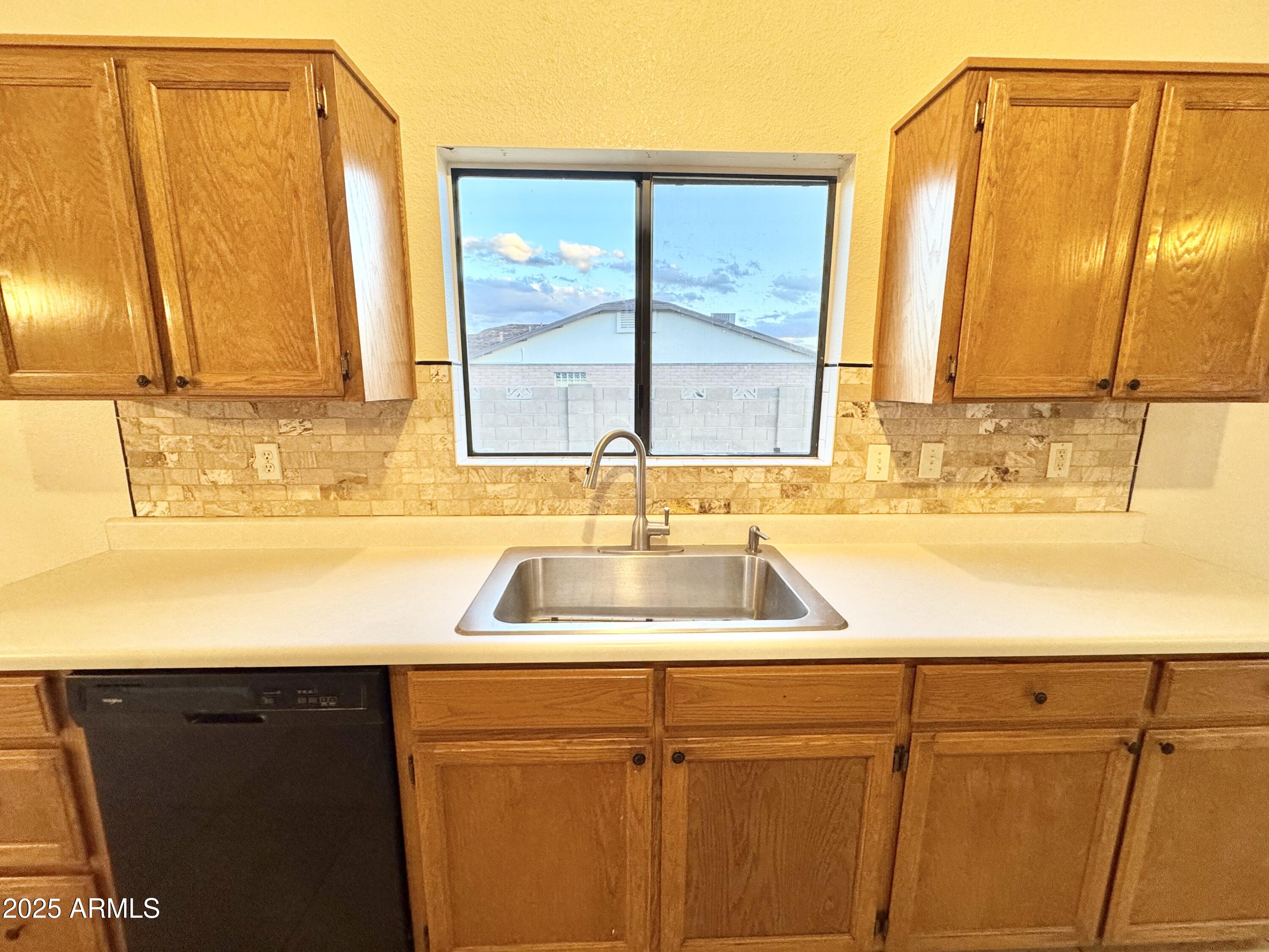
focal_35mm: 14
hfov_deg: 102.1
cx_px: 634
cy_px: 476
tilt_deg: -10.7
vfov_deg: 85.7
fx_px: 513
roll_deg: -0.4
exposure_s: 1/120
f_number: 2.2
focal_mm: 2.22
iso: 250
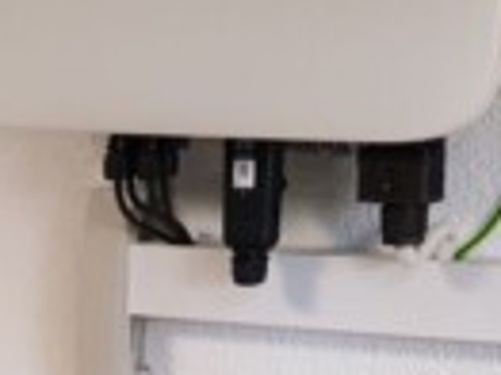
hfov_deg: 17.9
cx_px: 738
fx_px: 1432
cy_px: -101
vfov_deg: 14.3
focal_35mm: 99
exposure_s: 1/50
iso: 400
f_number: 1.7
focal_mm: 4.3
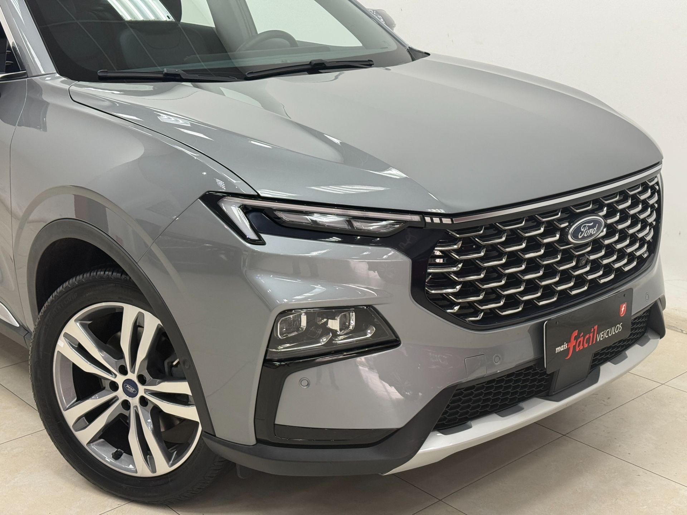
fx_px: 953
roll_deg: -0.1
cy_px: 258
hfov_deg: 39.7
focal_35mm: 48
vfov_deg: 30.3
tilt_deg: -16.9
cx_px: 344
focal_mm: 6.76
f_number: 1.78
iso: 250
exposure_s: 1/120
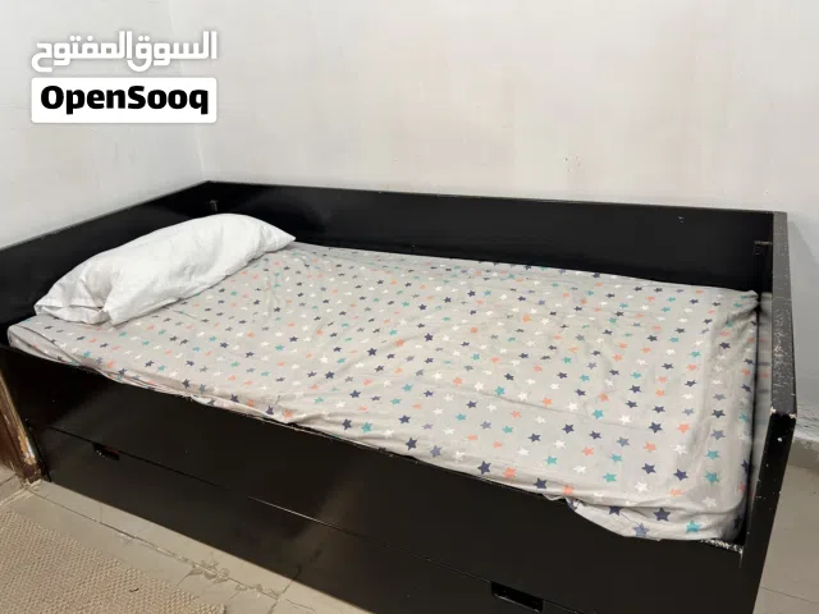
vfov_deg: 53.1
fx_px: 615
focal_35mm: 26
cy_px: 307
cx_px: 410
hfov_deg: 67.3
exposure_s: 1/50
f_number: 1.5
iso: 80
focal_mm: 5.7
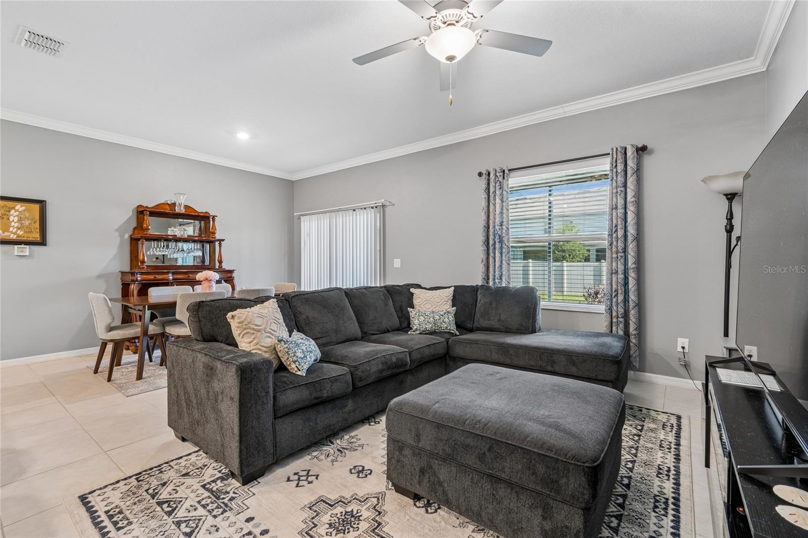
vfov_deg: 77.3
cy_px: 269
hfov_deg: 100.4
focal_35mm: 15
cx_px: 404
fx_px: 337
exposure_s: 1/3.33
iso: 100
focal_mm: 10
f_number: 7.1
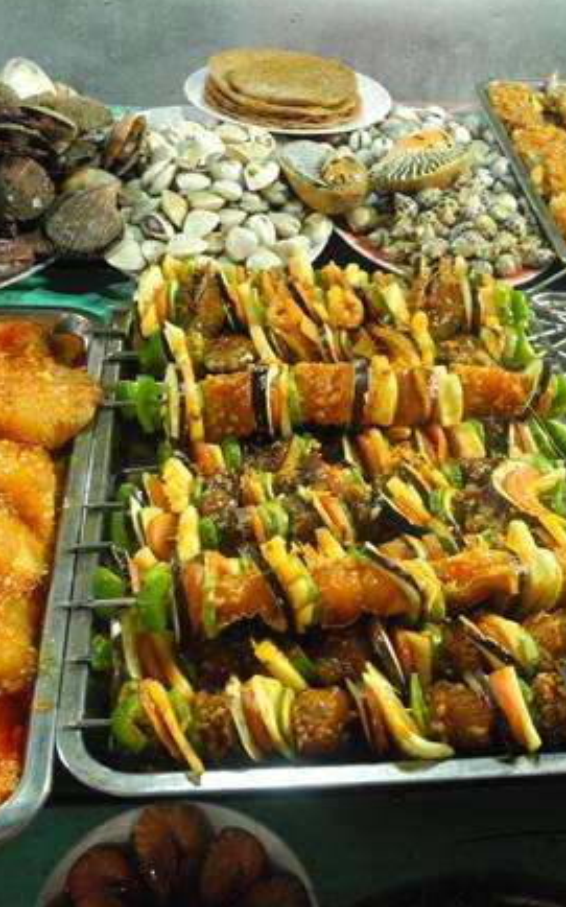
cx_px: 347
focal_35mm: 41
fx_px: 1013
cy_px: 443
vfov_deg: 48.2
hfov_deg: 31.1
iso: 400
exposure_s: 1/13
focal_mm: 6
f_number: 2.8
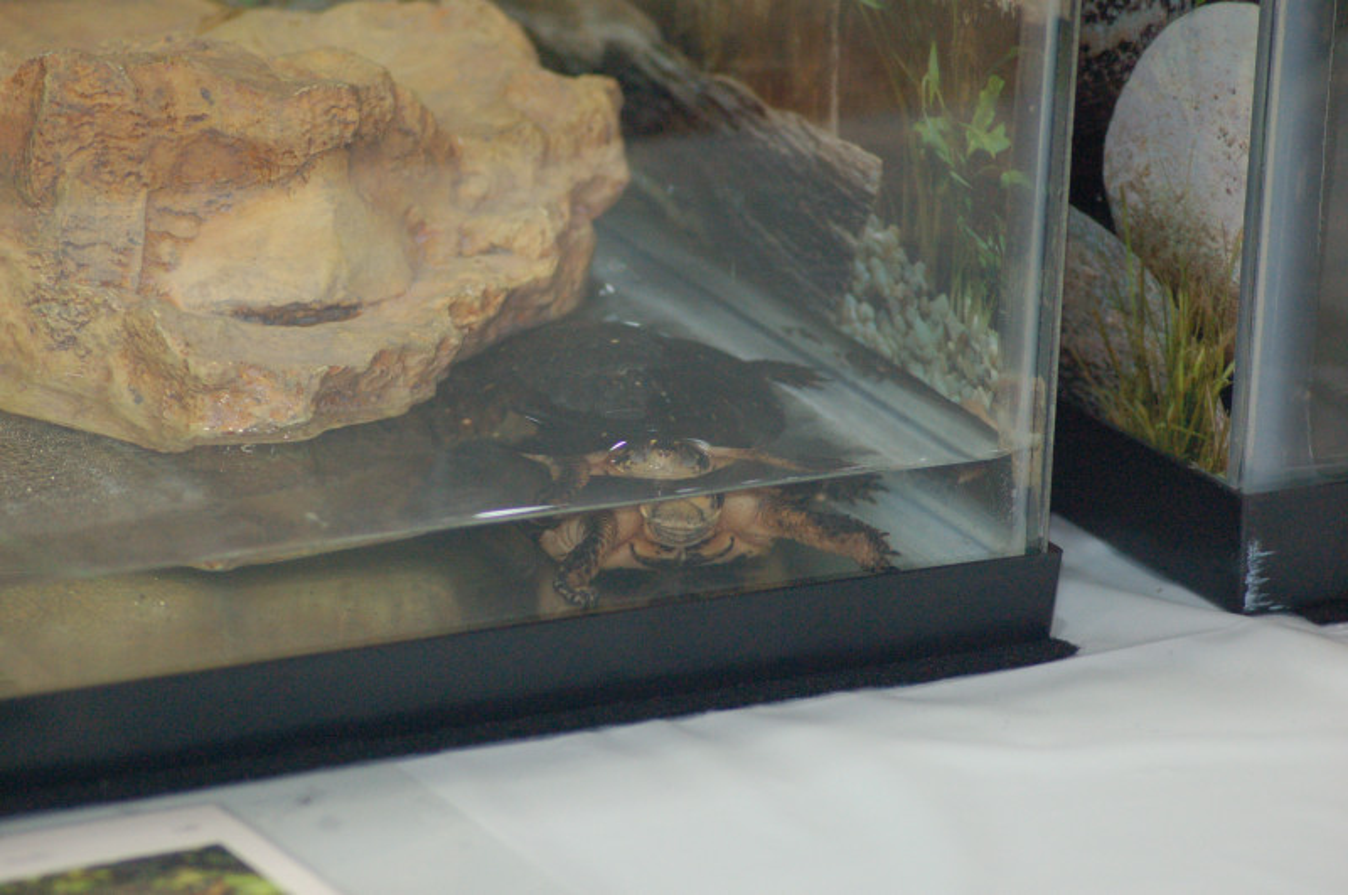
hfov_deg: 10.2
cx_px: 674
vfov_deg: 6.8
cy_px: 448
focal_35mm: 202
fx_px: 7572
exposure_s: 1/125
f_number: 5.6
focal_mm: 135
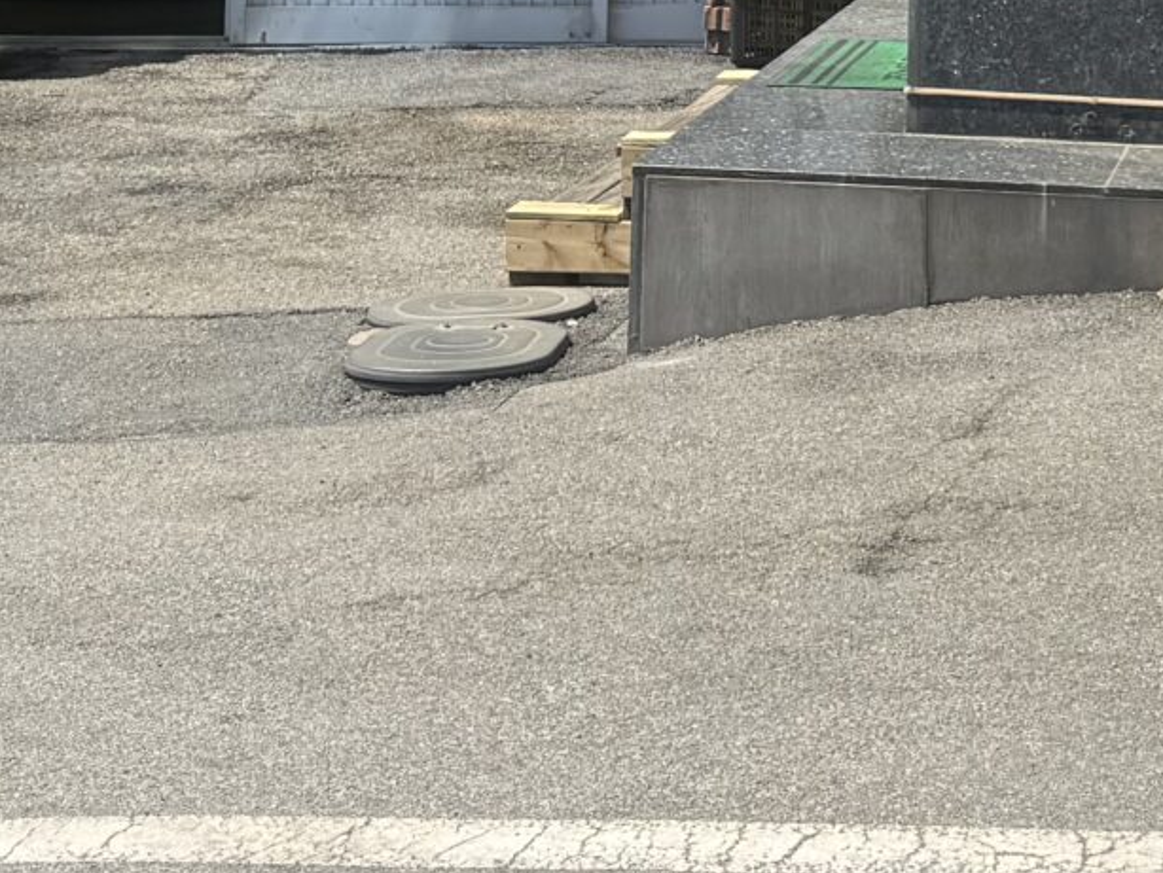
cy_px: -653
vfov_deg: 13.4
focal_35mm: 100
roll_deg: -1.2
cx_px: 905
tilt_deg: +2.9
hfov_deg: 19.5
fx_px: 3361
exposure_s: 1/3279
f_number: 1.78
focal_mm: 6.76
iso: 80
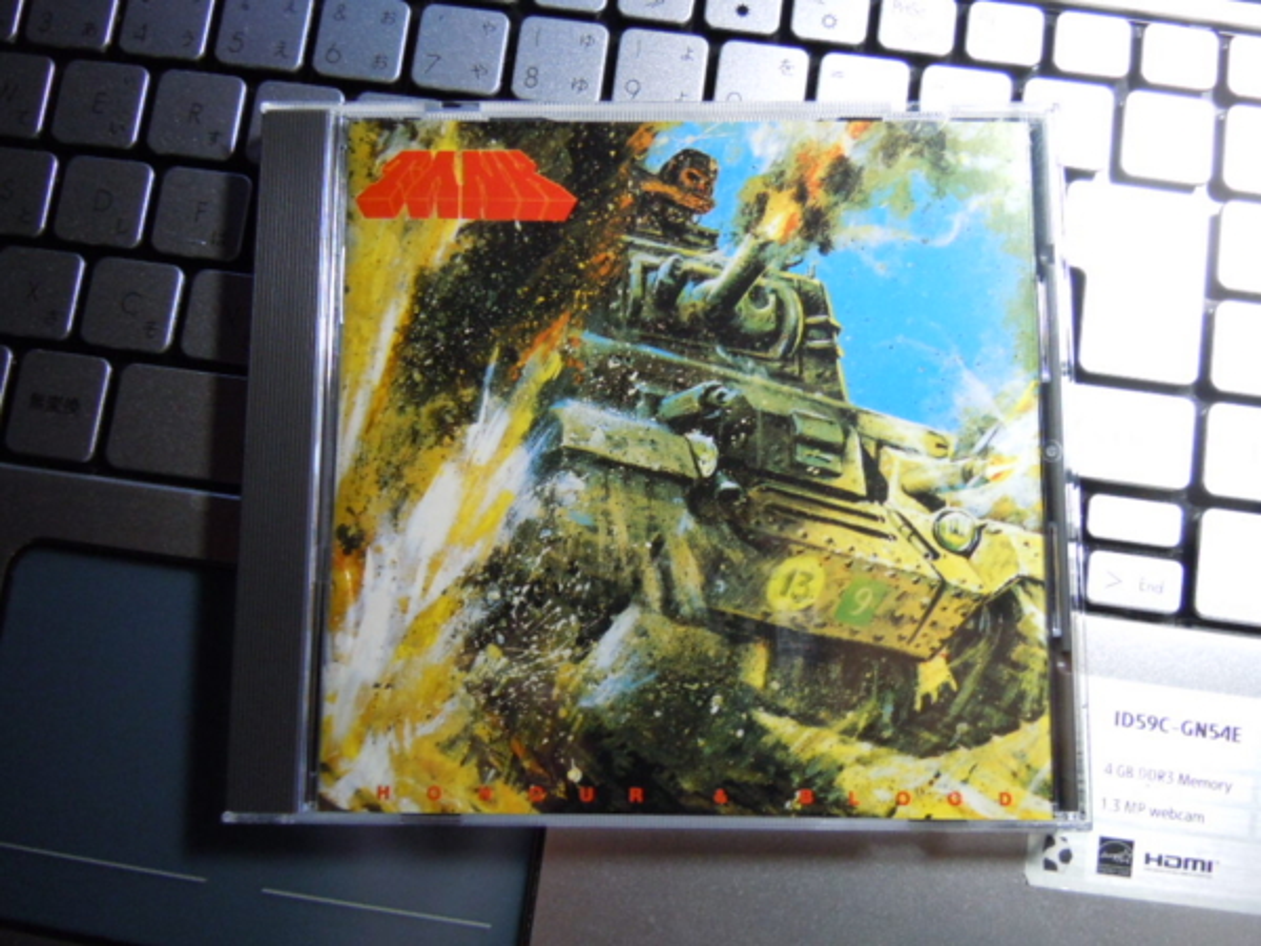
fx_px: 1093
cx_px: 630
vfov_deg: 46.8
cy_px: 473
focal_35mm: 30
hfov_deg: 60.0
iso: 400
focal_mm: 5.4
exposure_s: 1/13
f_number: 3.5
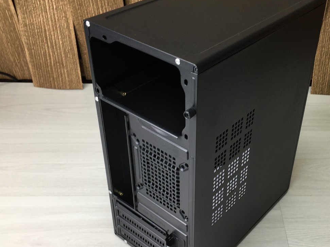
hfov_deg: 43.4
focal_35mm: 43
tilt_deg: -35.3
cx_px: 212
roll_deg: -0.4
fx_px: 410
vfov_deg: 33.6
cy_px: 130
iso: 32
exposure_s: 1/50
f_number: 2.2
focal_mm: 4.15
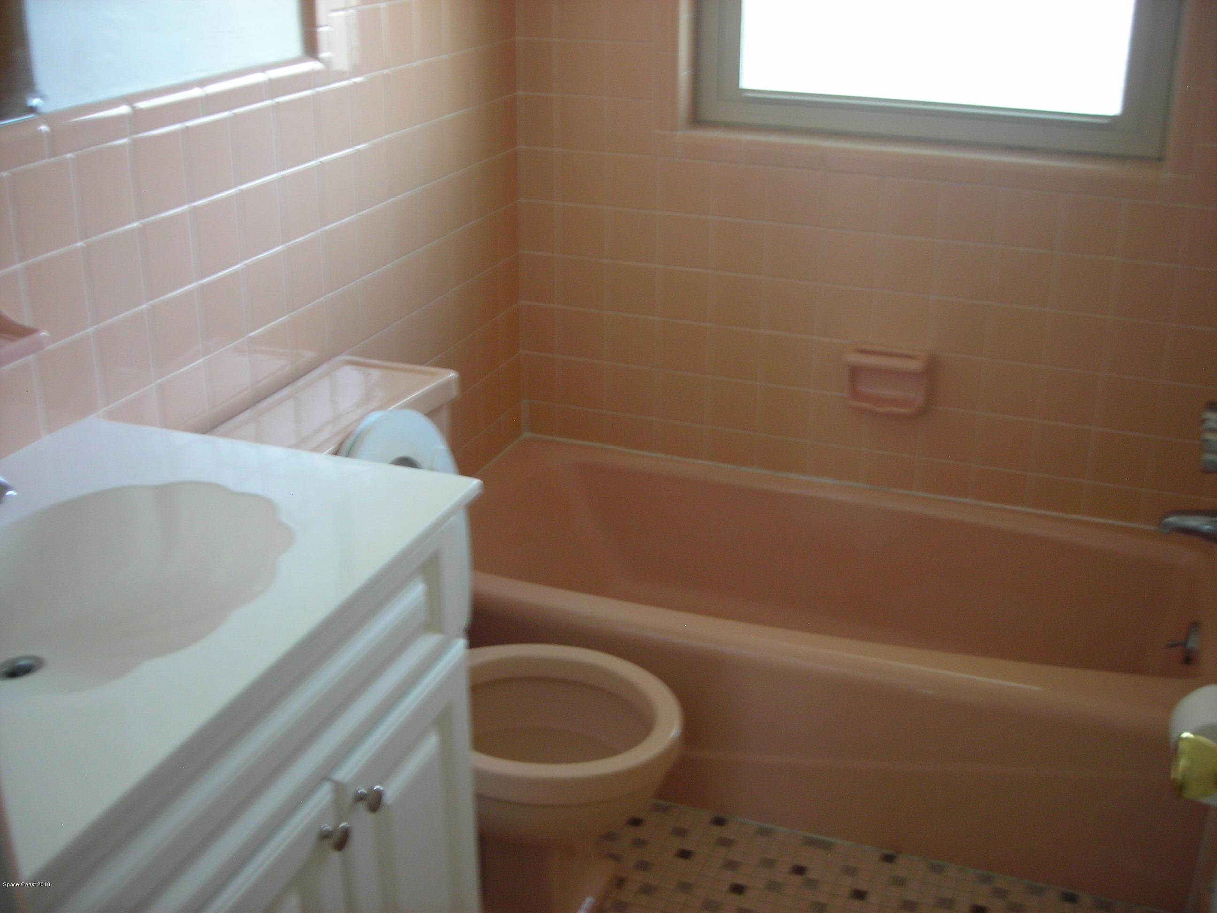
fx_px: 1336
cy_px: 456
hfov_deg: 49.0
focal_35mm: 38
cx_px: 608
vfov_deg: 37.7
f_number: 3.2
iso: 100
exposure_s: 1/3.9
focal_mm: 6.3
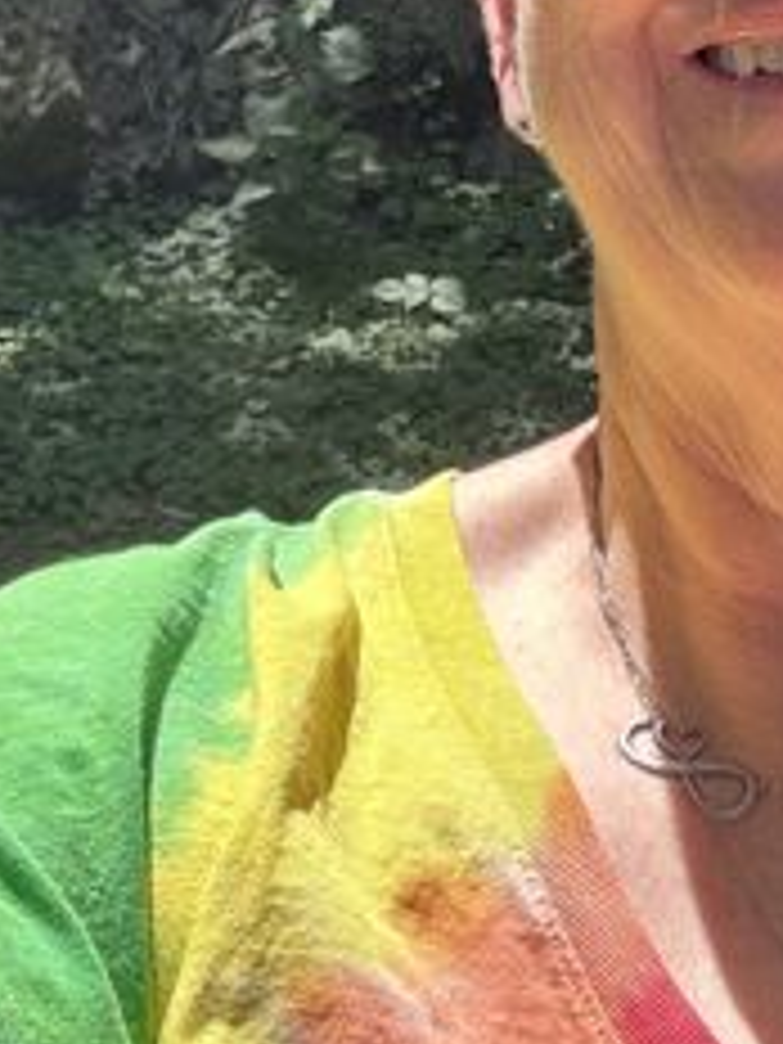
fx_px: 2292
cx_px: 792
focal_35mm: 76
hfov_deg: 18.8
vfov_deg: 24.6
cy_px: 38
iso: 25
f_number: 1.9
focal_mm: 2.69
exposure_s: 1/292
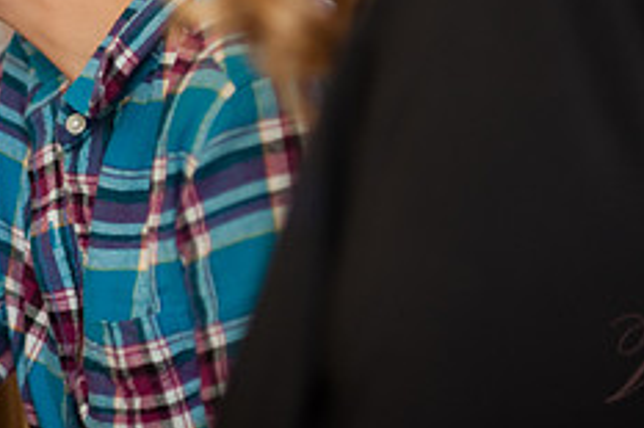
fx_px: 3790
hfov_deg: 9.6
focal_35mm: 212
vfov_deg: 6.4
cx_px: -11
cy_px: -33
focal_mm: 85
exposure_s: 1/125
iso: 200
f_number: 1.8
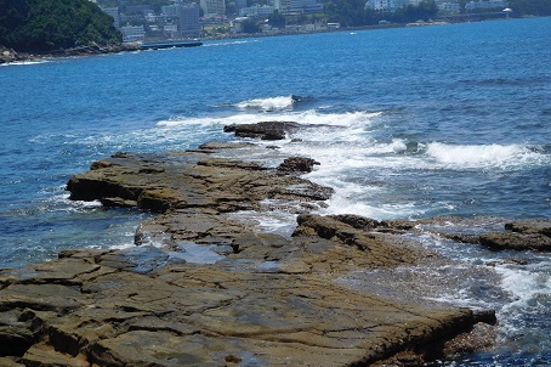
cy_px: 165
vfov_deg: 18.4
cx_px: 275
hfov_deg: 27.4
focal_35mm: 74
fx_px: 1132
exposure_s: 1/1250
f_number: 4.5
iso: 125
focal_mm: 12.5
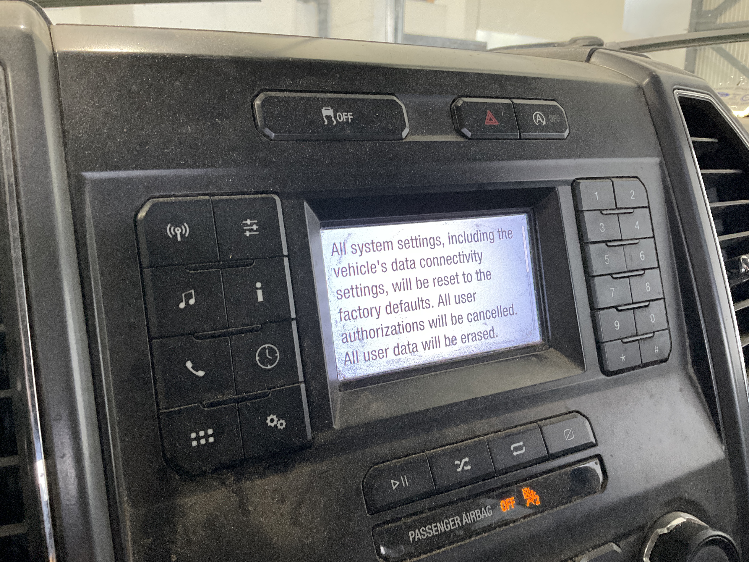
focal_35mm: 29
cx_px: 374
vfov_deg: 48.2
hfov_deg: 61.7
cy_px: 281
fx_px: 627
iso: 160
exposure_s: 1/60
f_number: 1.8
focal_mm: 3
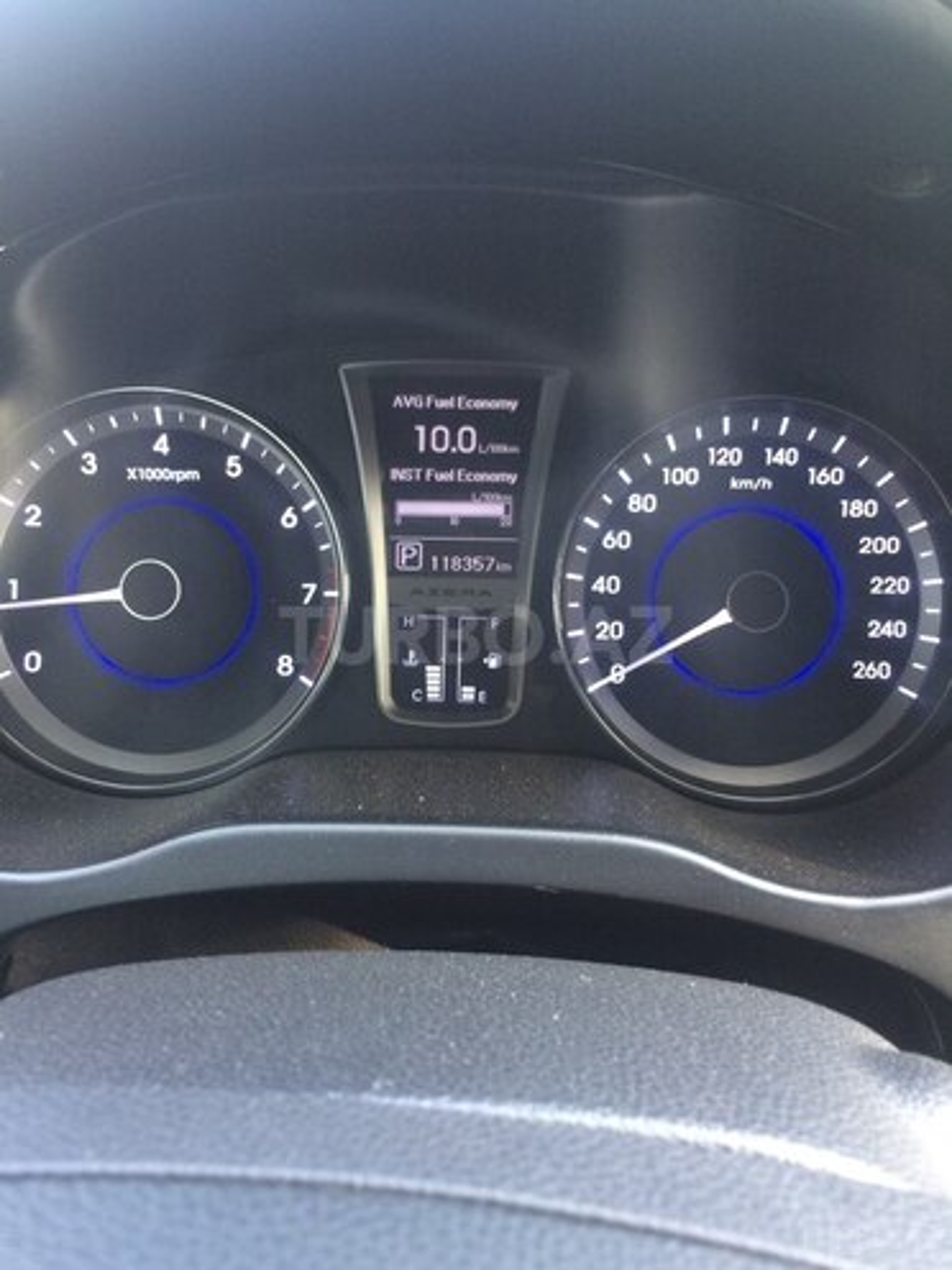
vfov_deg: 61.7
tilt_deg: -25.2
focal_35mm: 29
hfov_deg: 48.2
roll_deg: +1.6
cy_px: 635
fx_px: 1063
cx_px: 476
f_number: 2.2
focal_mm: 4.15
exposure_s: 1/33
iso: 100
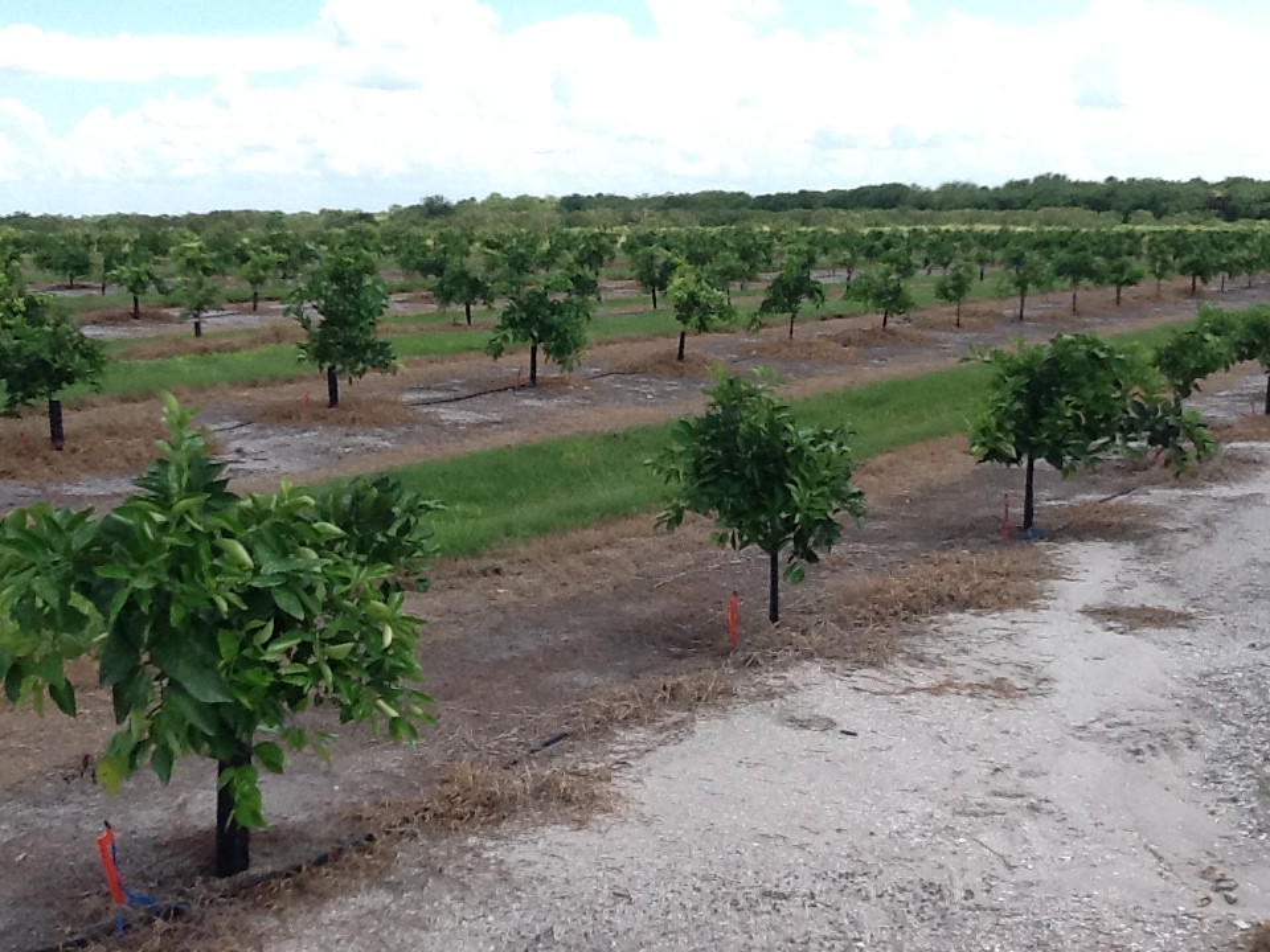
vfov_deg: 32.9
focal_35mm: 44
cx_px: 635
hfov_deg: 42.9
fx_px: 1614
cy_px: 476
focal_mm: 2.03
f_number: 2.4
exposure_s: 1/835
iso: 40
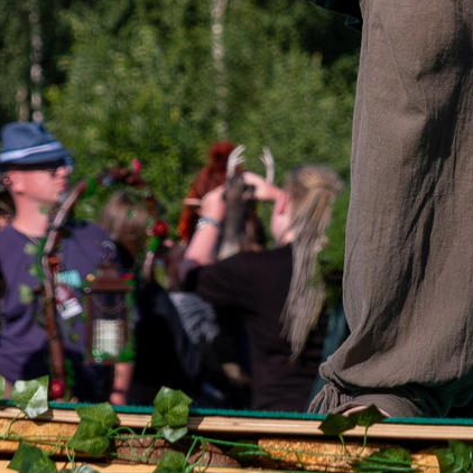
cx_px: 415
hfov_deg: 5.0
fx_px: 5426
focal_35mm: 351
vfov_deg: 4.9
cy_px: -394
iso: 160
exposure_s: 1/1600
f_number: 4
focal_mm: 45.5
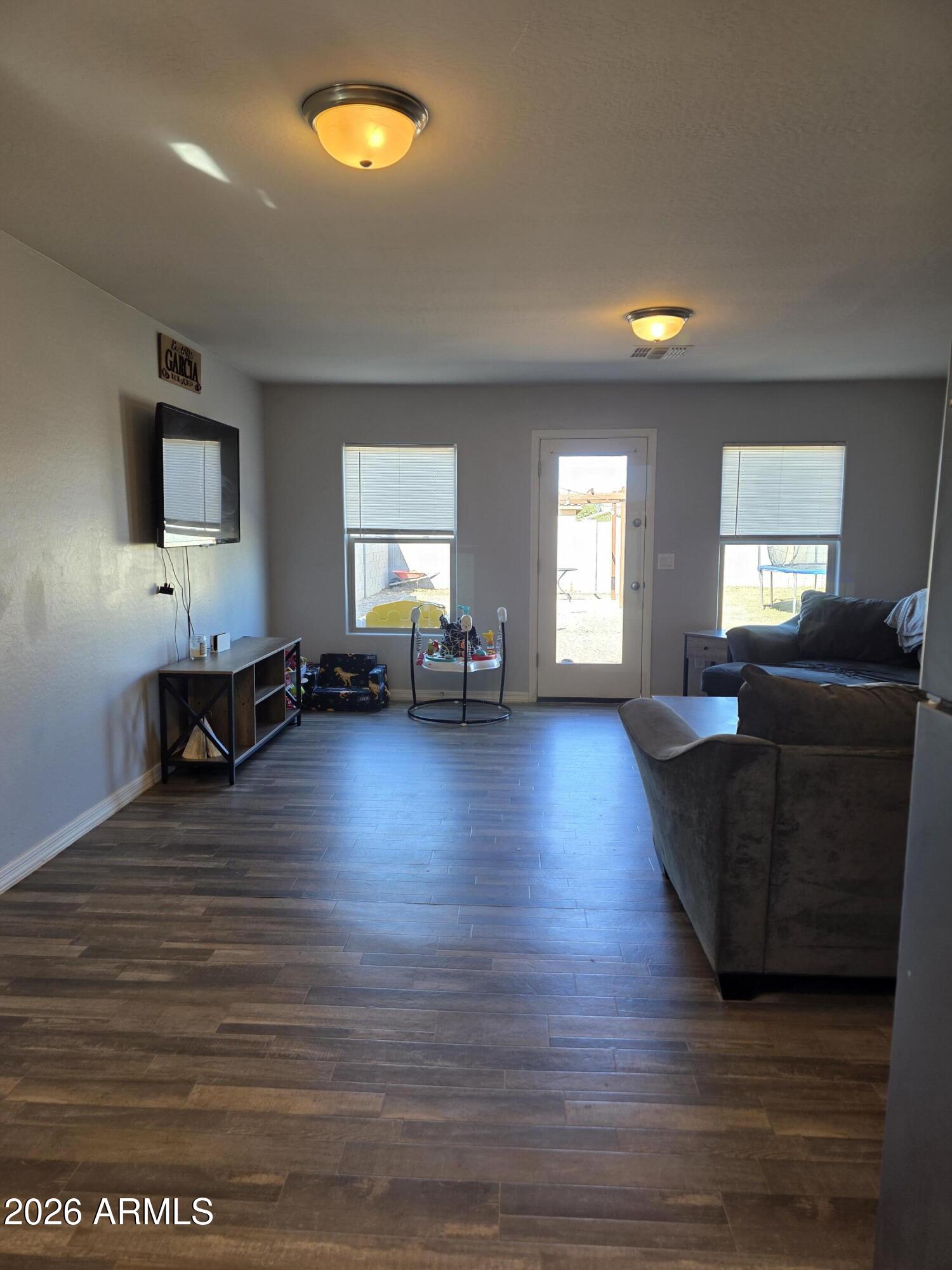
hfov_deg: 58.9
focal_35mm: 23
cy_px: 635
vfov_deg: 73.9
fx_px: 843
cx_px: 476
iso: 100
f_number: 1.7
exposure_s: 1/120
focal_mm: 6.3
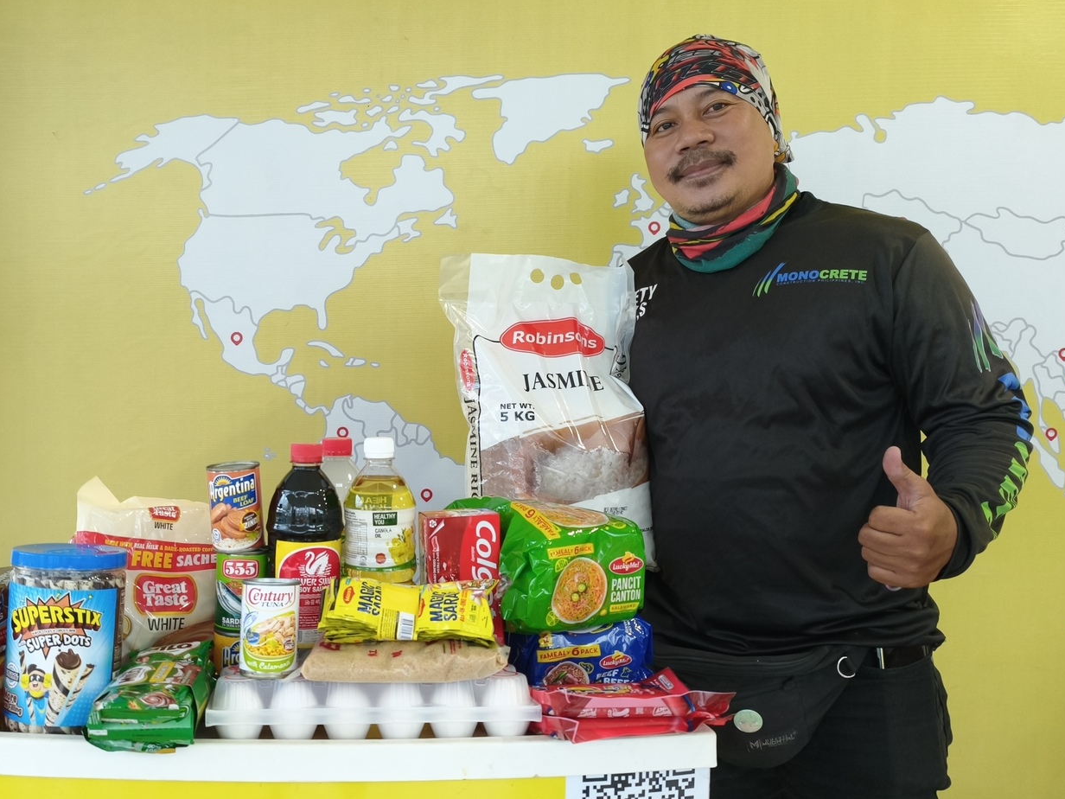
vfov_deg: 49.7
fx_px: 861
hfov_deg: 63.4
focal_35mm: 28
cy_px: 443
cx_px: 520
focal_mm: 6.45
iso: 500
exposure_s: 1/60
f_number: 1.62
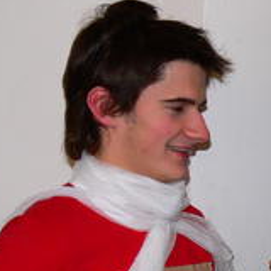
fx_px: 806
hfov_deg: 17.6
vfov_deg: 19.0
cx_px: 374
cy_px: 198
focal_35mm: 91
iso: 100
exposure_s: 1/30
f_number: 2.8
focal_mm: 7.4
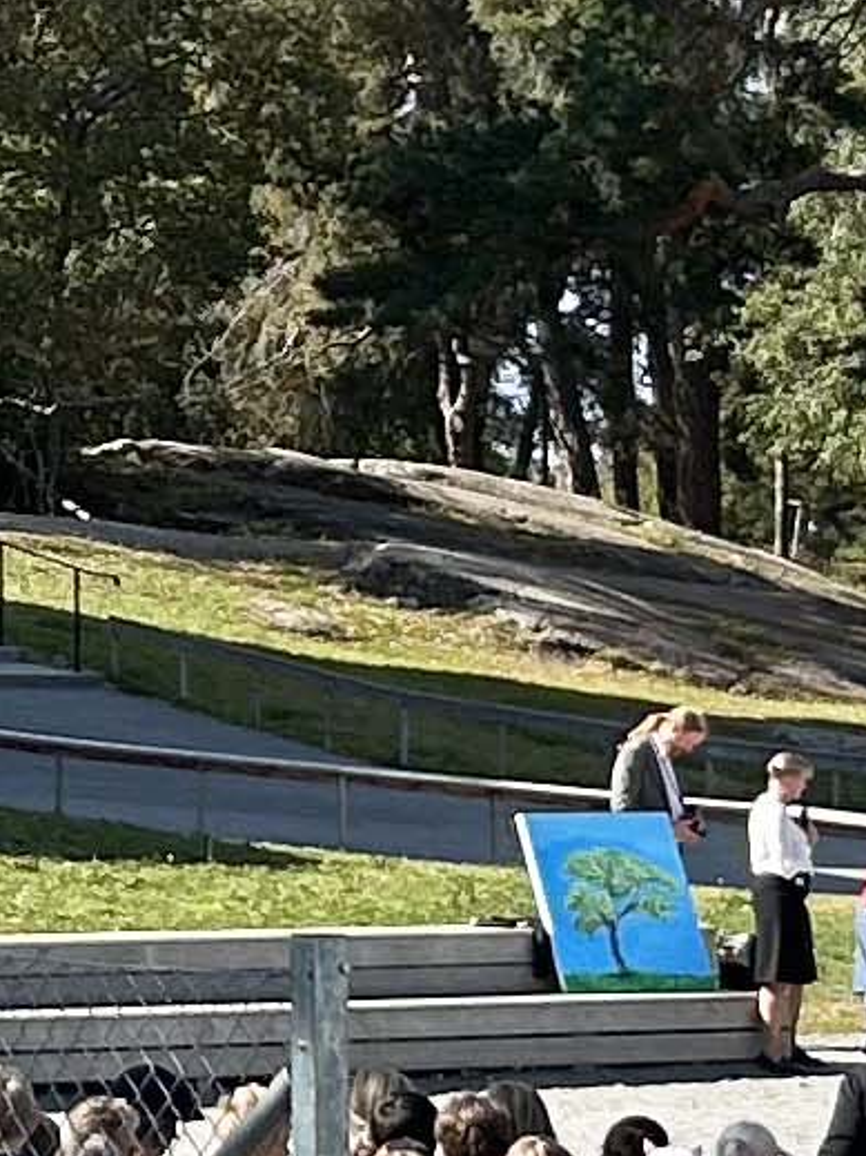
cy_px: 218
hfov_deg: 7.2
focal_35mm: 202
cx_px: -465
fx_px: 6741
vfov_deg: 9.8
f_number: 1.5
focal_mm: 5.7
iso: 50
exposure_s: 1/2165
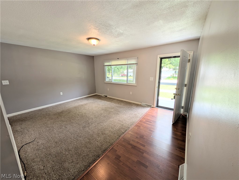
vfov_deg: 94.6
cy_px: 90
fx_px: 83
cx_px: 120
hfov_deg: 110.5
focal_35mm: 12
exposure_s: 1/171
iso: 55
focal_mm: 2.23
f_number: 1.95
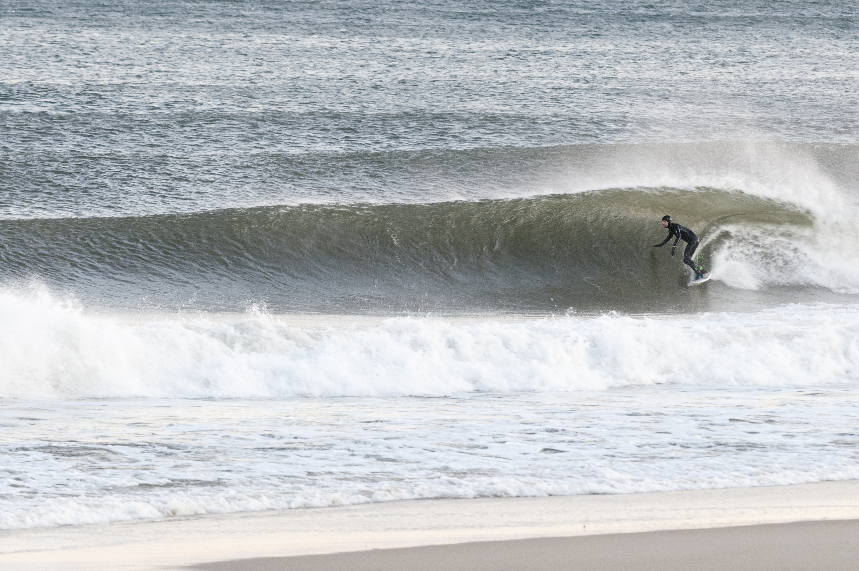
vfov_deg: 3.0
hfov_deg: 4.6
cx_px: 430
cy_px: 286
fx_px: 10724
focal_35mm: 450
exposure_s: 1/100
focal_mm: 300
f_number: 6.3
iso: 1000
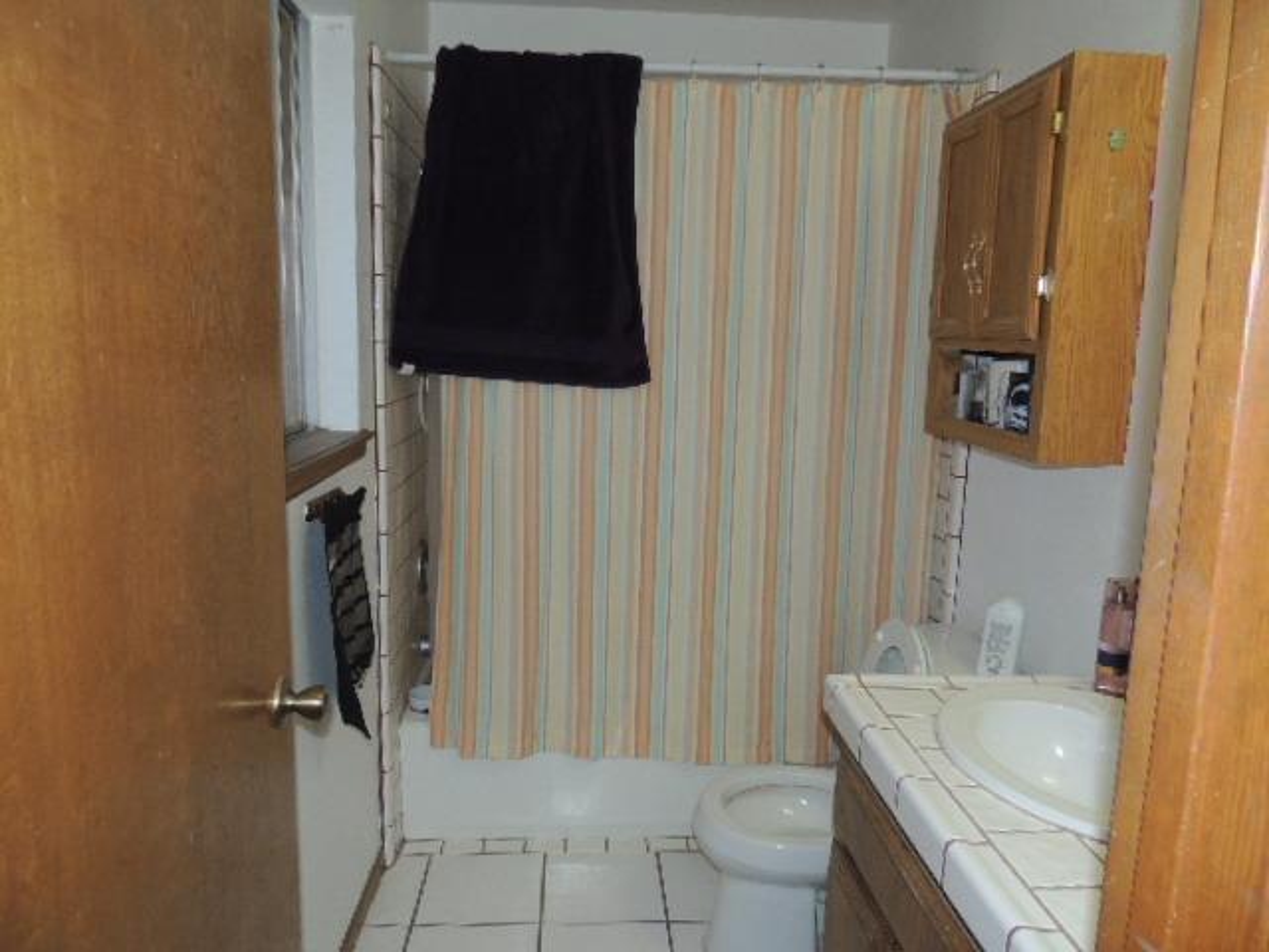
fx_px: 880
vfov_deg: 56.8
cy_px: 476
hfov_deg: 71.6
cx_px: 634
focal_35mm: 24
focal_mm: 4.3
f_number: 3
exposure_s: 1/30
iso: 200
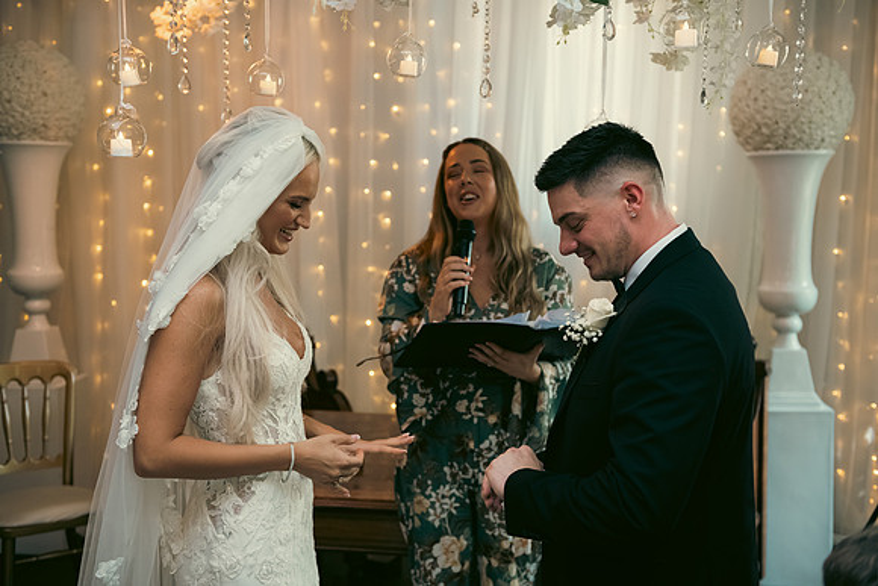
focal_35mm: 45
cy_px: 293
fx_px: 1098
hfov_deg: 43.6
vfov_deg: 29.9
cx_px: 439
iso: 1250
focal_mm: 45
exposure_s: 1/160
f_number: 3.5
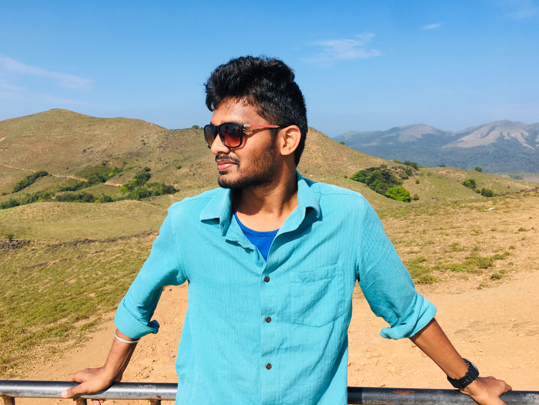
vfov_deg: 48.2
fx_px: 452
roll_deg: -0.2
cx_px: 270
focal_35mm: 29
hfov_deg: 61.7
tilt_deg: -5.8
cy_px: 202
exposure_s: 1/1304
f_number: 2.2
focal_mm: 4.15
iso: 25
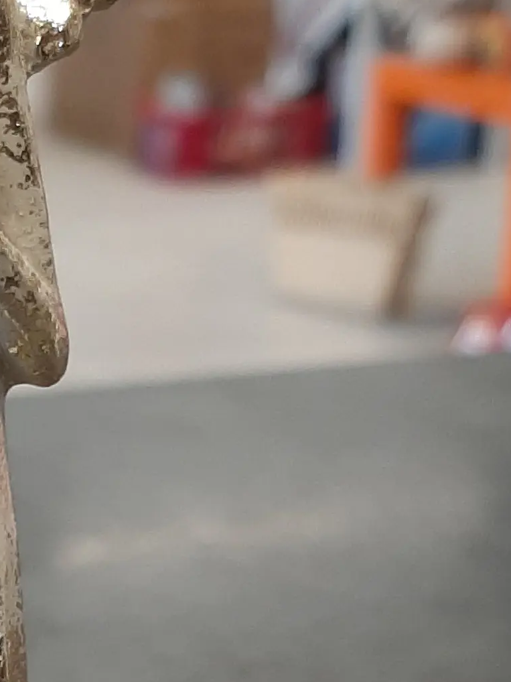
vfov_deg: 18.7
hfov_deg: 14.0
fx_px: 2028
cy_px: 646
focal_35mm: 103
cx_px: -68
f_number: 1.7
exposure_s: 1/50
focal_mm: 3.93
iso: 80
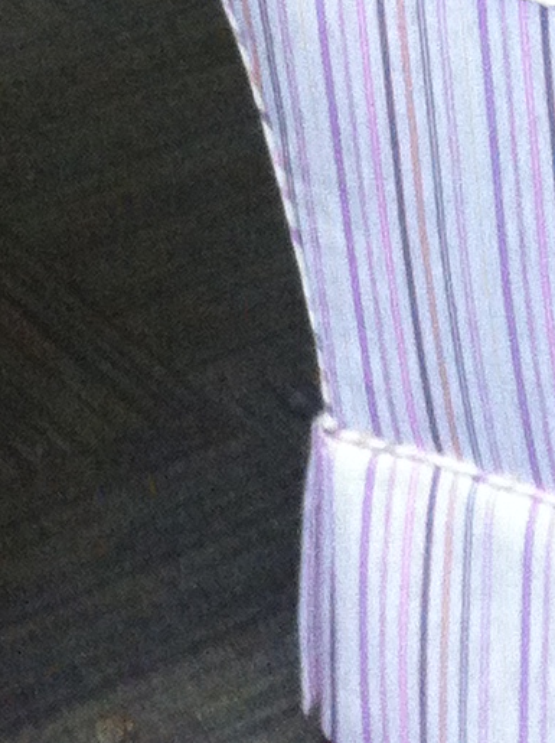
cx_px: 1047
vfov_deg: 11.2
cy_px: 113
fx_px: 3770
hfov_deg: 8.1
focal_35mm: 176
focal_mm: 3.85
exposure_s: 1/15
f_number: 2.8
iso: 200
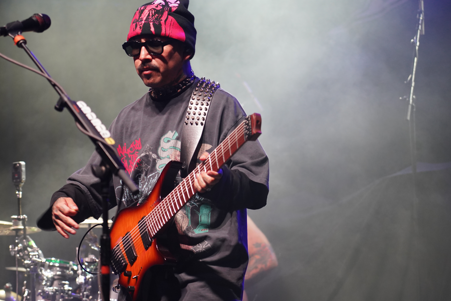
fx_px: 1516
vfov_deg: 11.3
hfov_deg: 16.9
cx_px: 203
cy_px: 133
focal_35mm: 121
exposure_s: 1/160
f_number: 4
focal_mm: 105
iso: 2500
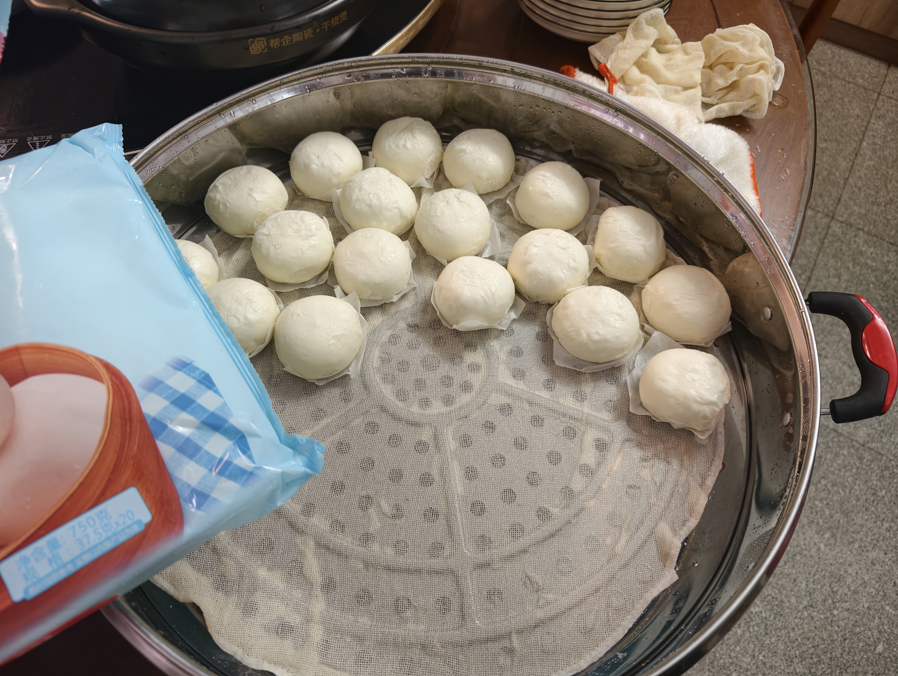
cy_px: 338
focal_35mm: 23
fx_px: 598
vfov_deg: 59.0
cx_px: 449
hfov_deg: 73.8
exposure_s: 1/100
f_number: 1.68
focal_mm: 6.25
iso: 664
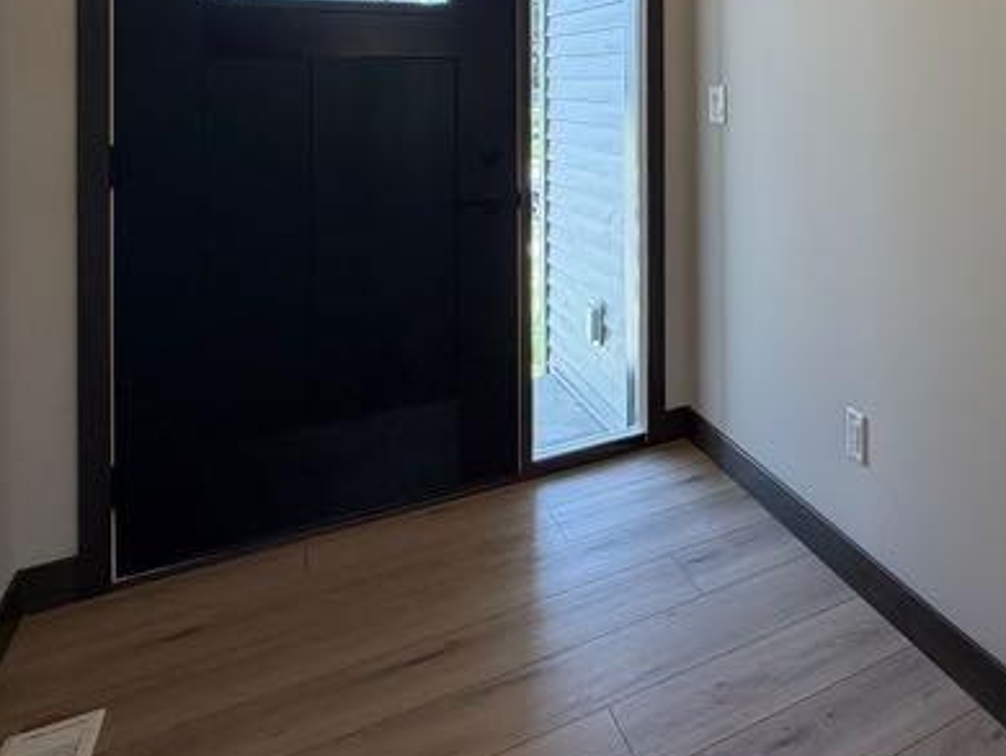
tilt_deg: -0.1
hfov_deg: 51.3
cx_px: 944
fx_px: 872
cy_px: 74
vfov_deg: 42.8
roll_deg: +0.9
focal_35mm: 30
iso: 160
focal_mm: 2.22
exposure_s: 1/120
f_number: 2.2
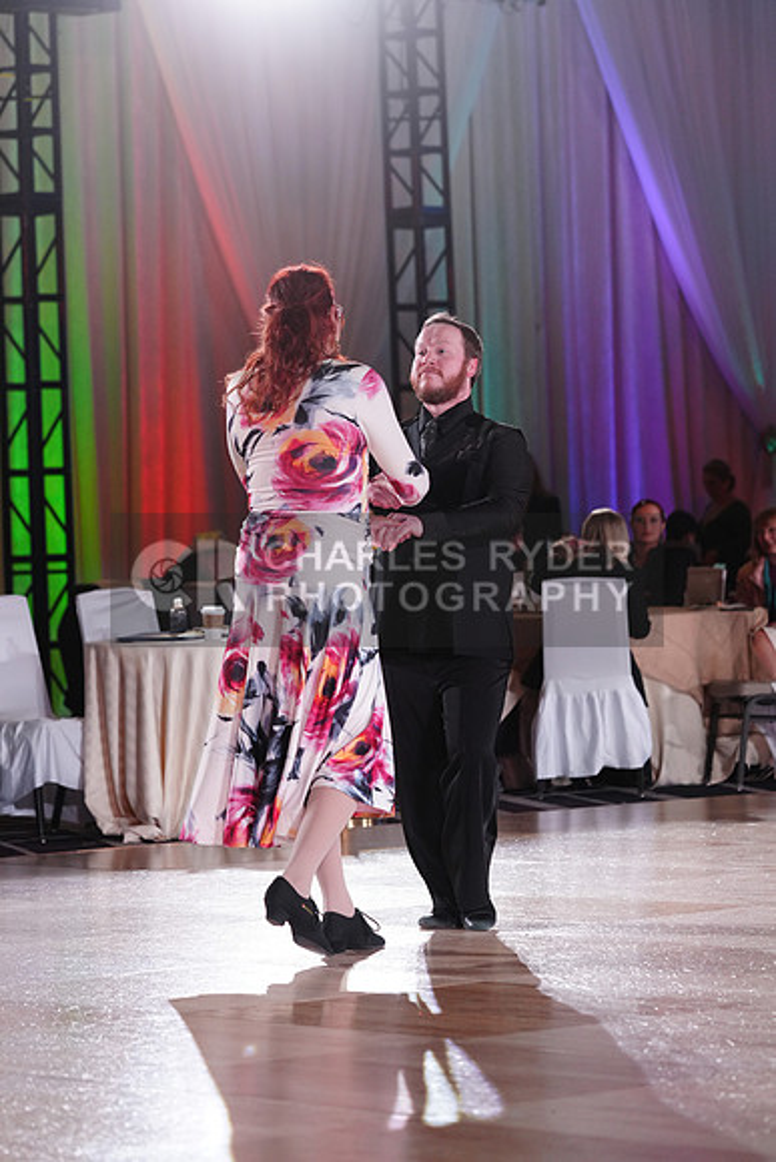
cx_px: 388
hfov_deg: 10.2
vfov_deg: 15.2
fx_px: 4362
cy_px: 581
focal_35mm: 135
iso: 2000
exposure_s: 1/400
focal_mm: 135
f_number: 4
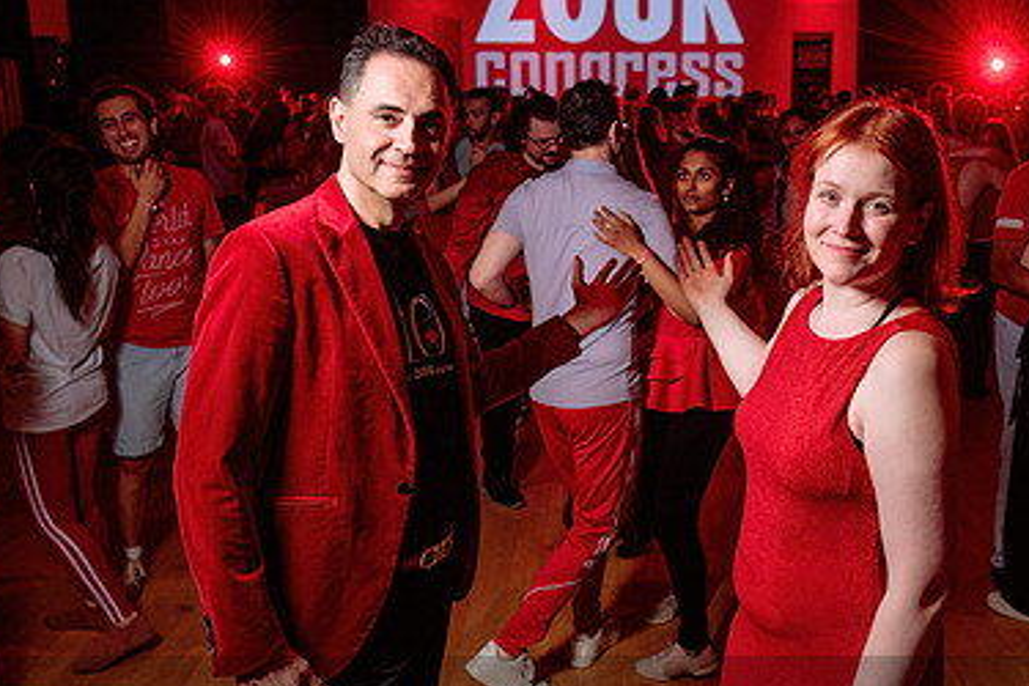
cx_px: 630
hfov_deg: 46.1
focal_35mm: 42
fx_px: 1200
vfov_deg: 31.9
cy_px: 364
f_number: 3.5
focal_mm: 26
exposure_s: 1/40
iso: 1000
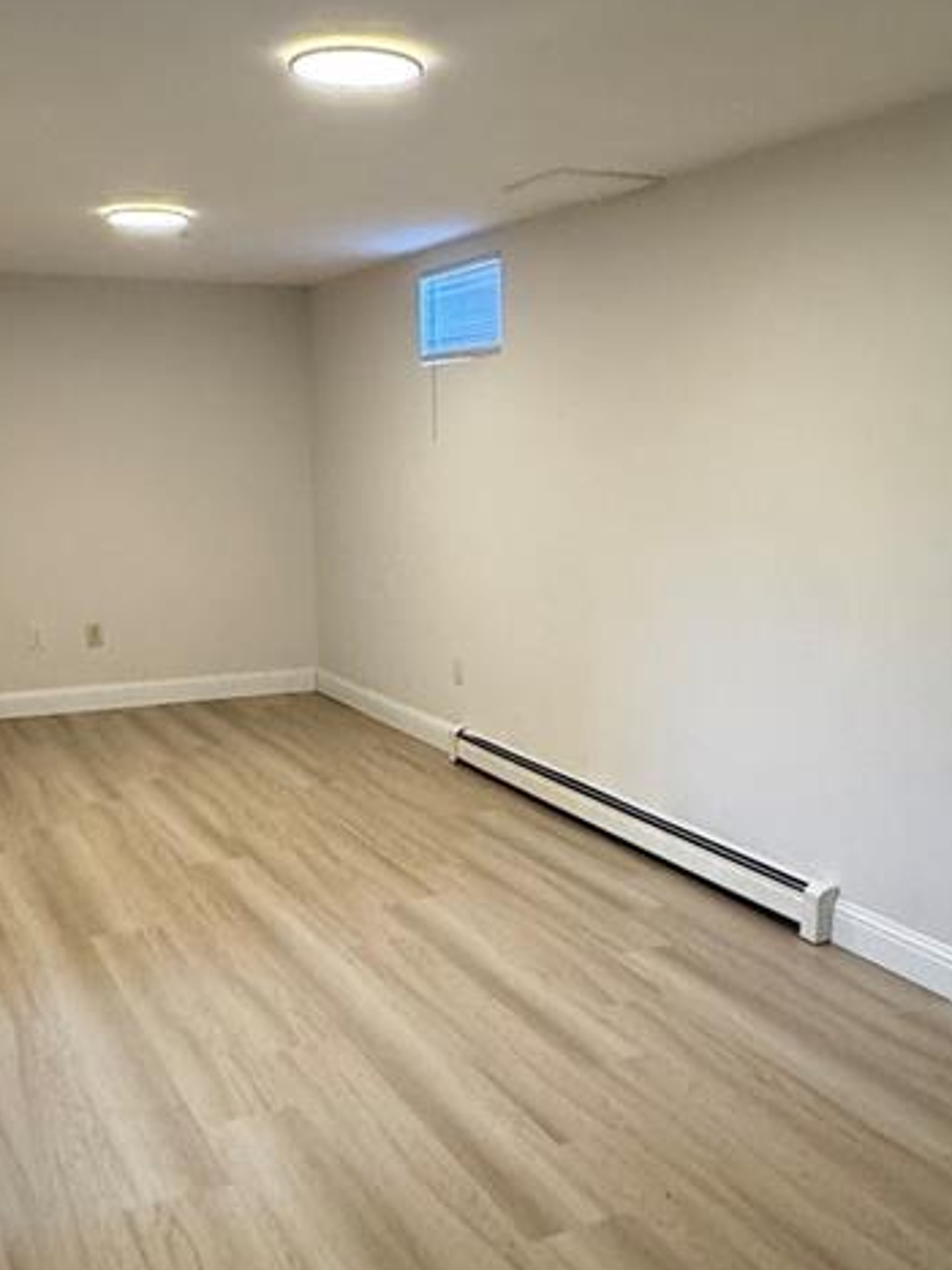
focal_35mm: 36
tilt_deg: -11.9
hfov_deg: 39.6
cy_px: 751
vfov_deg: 51.1
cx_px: 454
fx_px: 1321
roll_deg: +1.0
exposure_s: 1/120
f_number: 2.2
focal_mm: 2.22
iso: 250
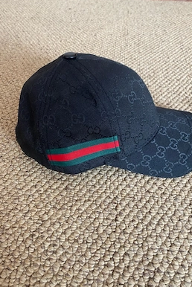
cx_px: 100
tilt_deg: -46.6
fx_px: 224
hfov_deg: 46.5
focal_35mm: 28
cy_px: 145
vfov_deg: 65.4
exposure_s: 1/60
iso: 200
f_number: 1.8
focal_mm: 4.25
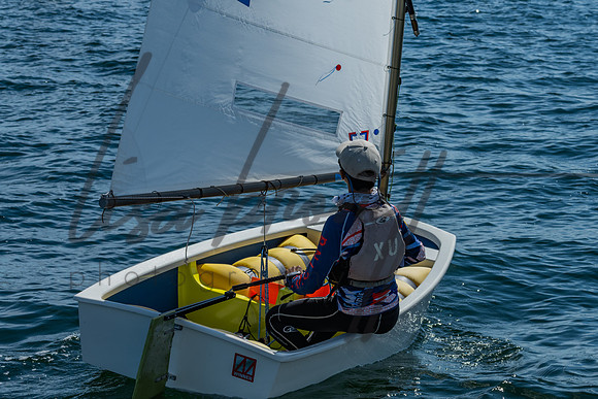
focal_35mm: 114
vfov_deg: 12.0
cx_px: 299
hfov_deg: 17.9
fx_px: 1894
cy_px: 129
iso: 100
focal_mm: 80
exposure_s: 1/500
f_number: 8
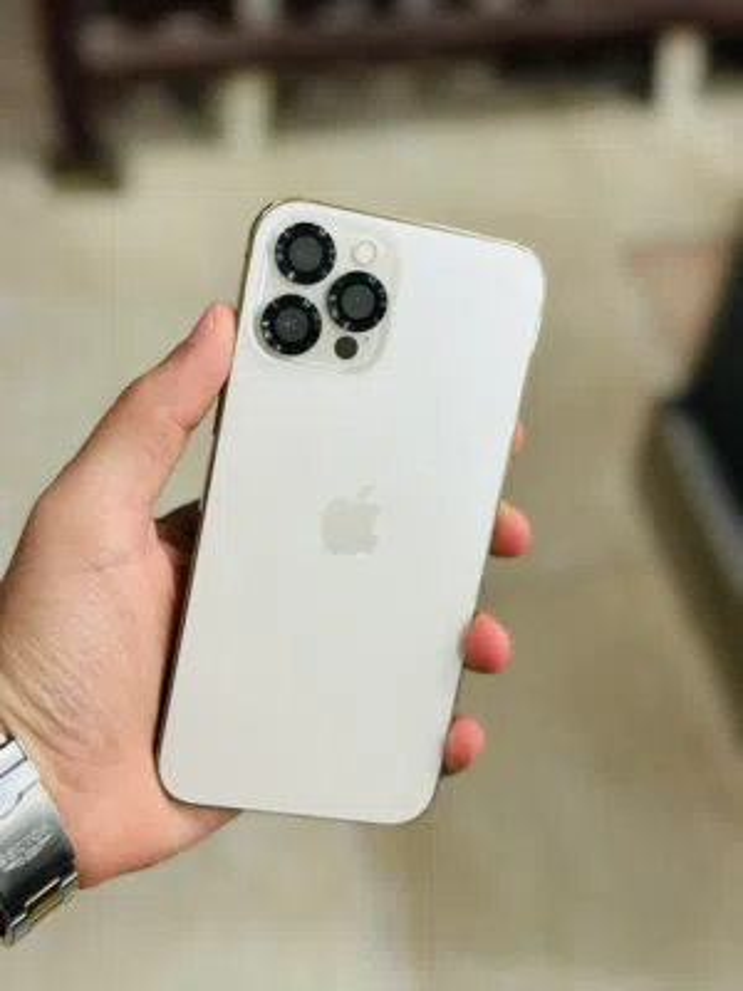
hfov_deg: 30.3
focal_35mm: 48
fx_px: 1374
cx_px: 372
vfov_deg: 39.7
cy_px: 496
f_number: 1.78
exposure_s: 1/50
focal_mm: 6.86
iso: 100
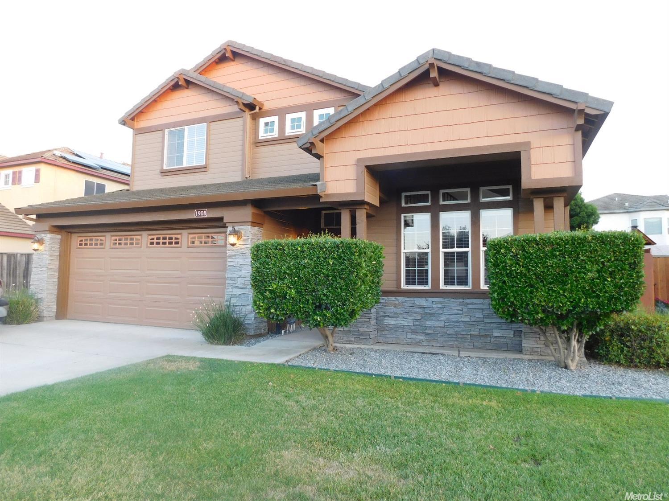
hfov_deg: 73.9
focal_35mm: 23
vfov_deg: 58.9
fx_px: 444
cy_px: 250
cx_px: 334
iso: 180
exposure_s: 1/30
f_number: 3
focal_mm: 4
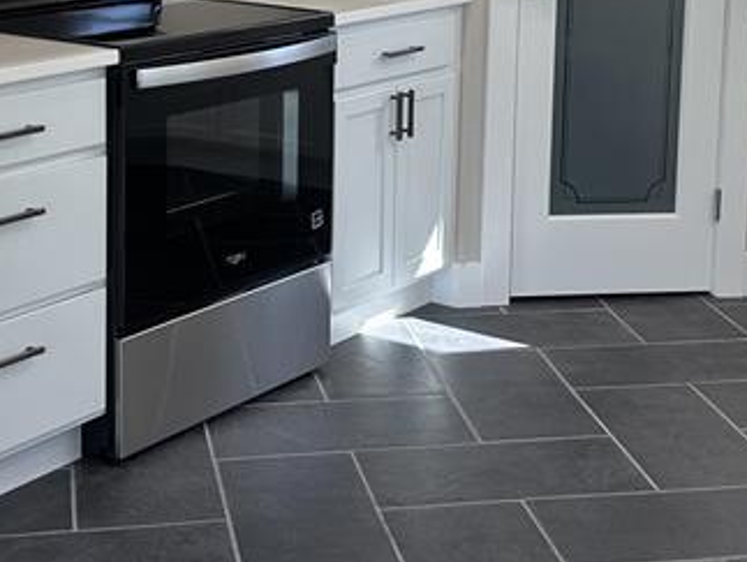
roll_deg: -1.6
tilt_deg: -9.5
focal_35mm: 76
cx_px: 352
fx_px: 1642
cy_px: 46
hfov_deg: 25.6
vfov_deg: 19.1
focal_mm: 6.86
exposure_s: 1/329
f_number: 1.78
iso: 80
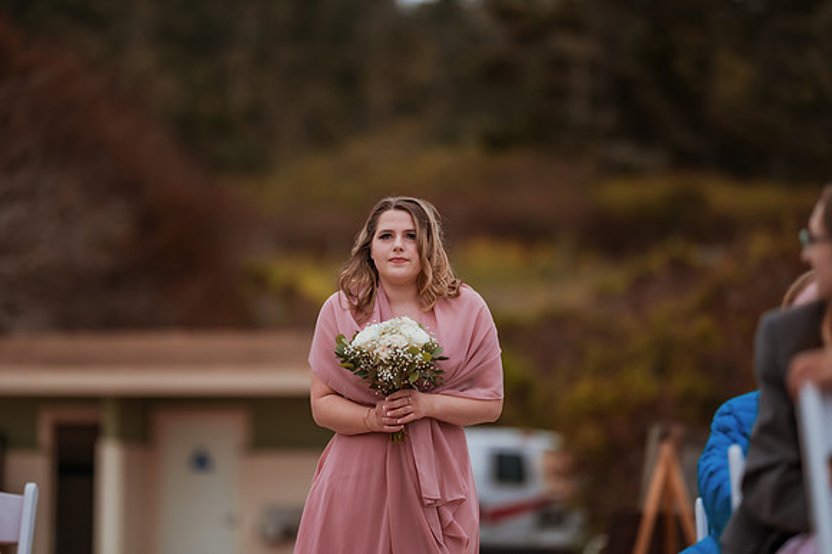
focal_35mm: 135
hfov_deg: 15.2
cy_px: 277
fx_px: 3118
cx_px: 416
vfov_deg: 10.1
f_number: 1.8
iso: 500
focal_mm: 135
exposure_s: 1/3200
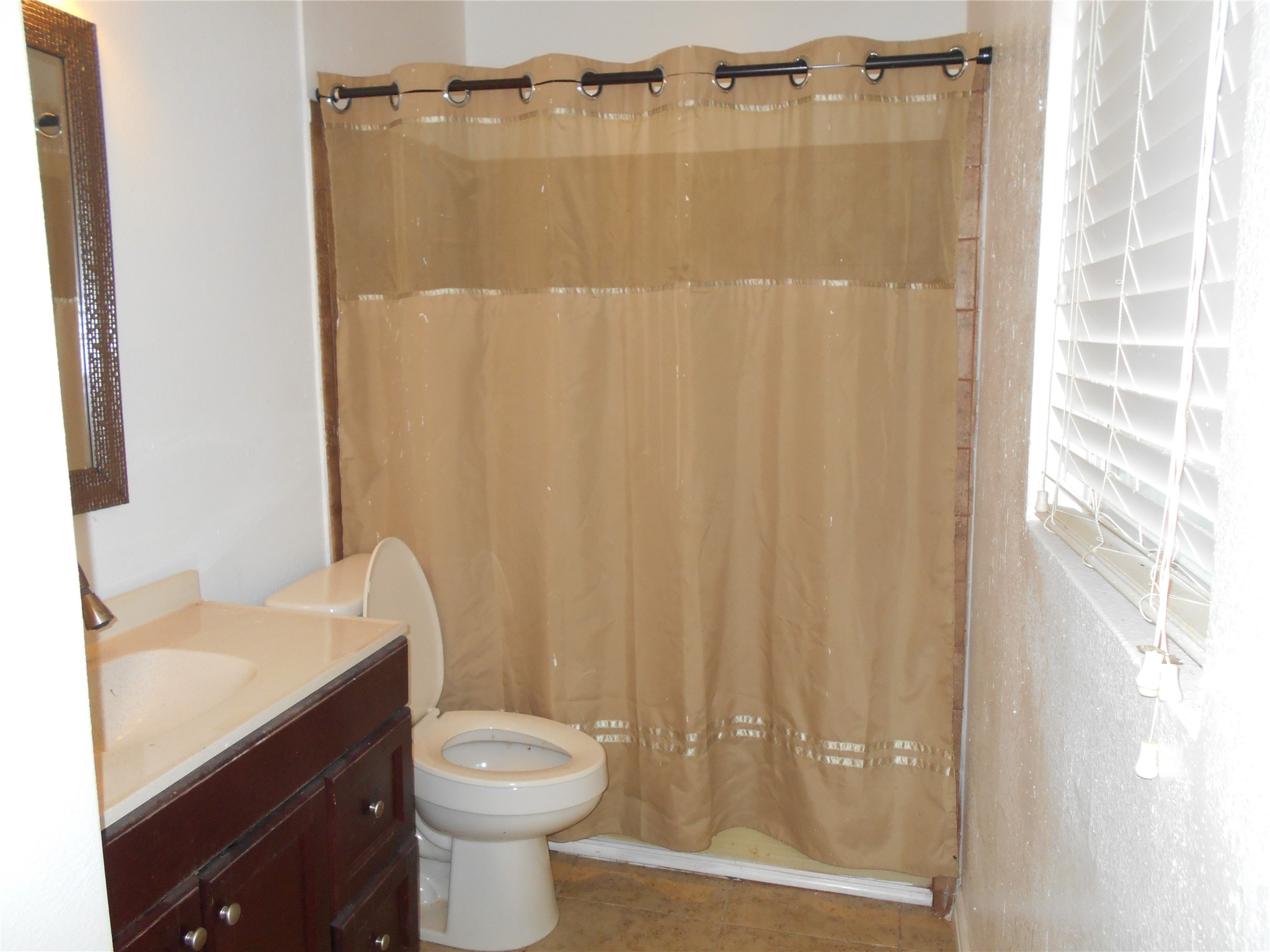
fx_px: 954
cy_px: 476
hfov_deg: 67.3
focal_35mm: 26
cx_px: 635
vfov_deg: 53.1
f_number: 3.2
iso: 200
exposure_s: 1/25
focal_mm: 4.6
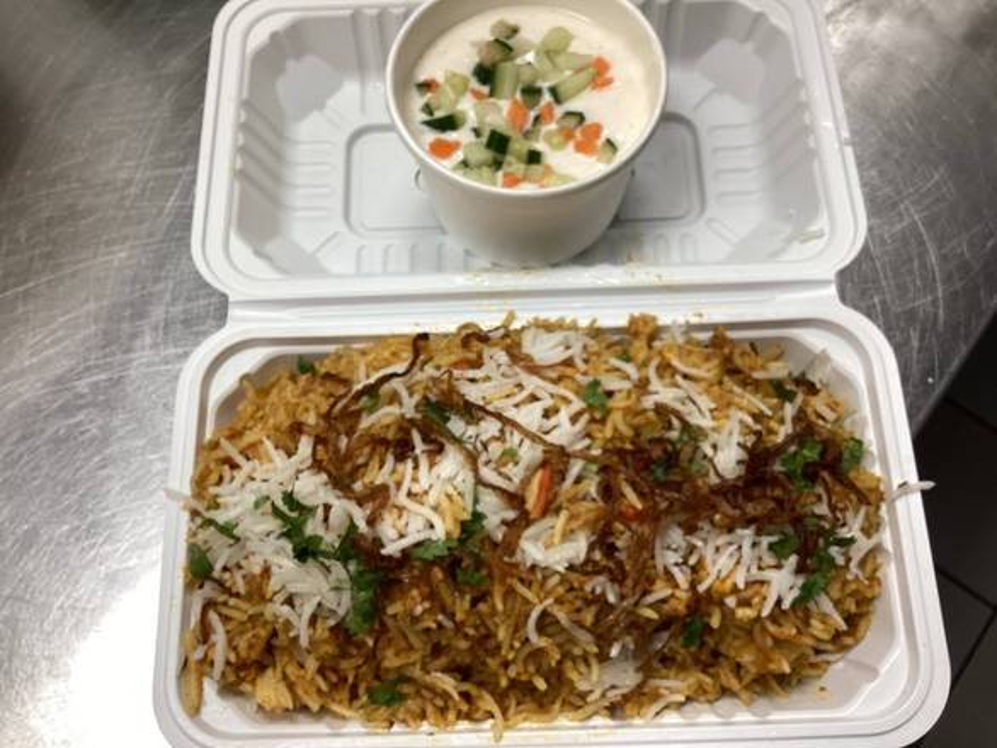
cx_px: 498
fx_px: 893
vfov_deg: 45.5
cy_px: 374
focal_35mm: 31
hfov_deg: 58.3
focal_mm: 3.3
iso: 64
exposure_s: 1/60
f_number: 2.4
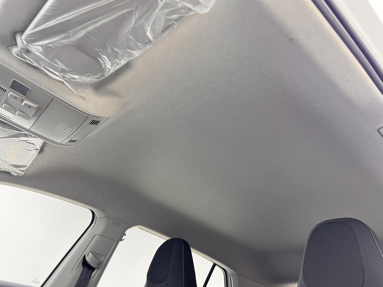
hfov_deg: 67.3
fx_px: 288
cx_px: 192
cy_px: 144
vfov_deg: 53.1
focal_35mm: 26
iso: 250
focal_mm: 5.7
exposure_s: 1/50
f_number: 1.5
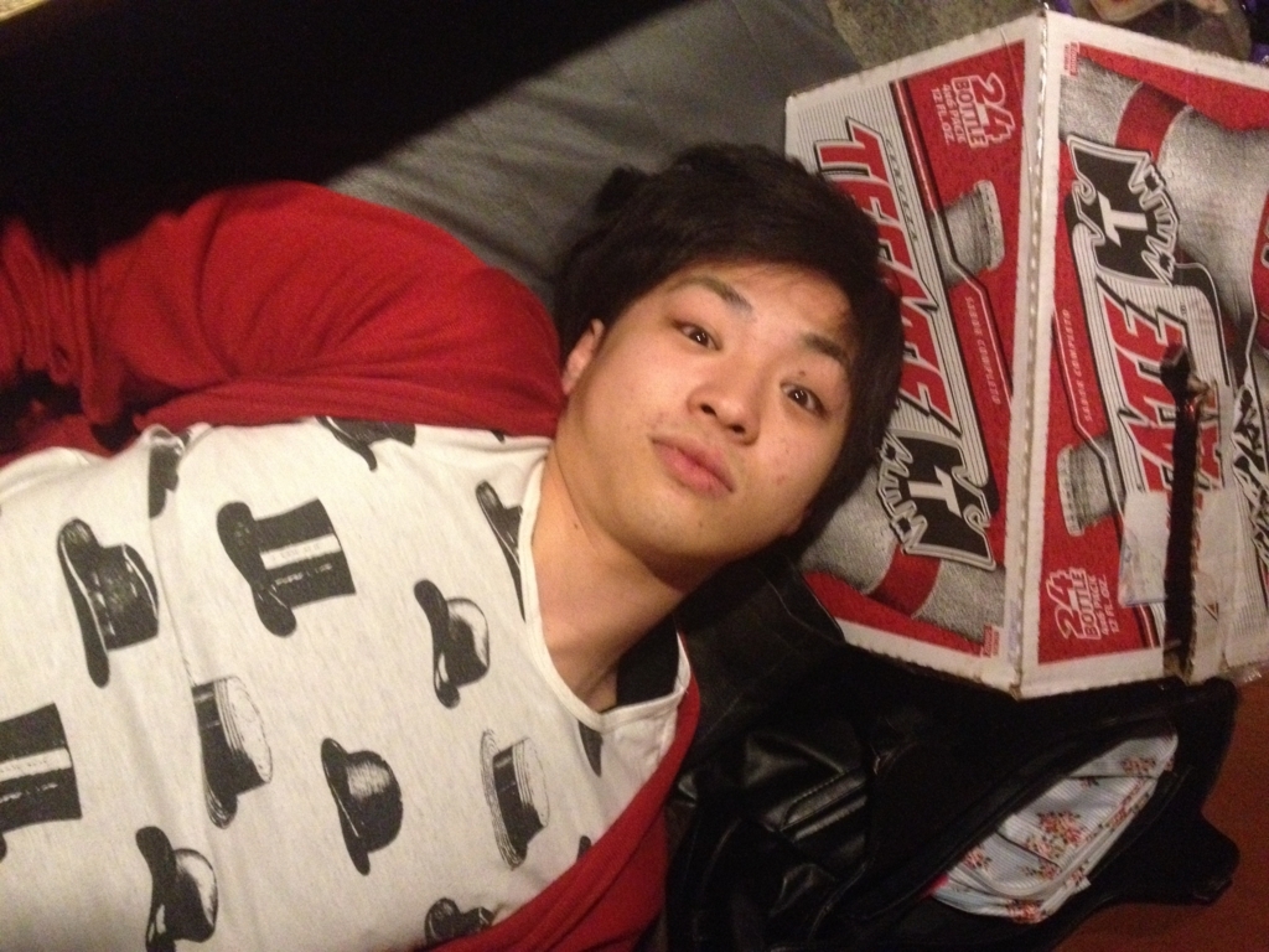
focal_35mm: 35
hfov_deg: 52.6
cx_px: 634
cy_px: 476
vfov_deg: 40.7
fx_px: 1283
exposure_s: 1/15
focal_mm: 4.28
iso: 800
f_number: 2.4
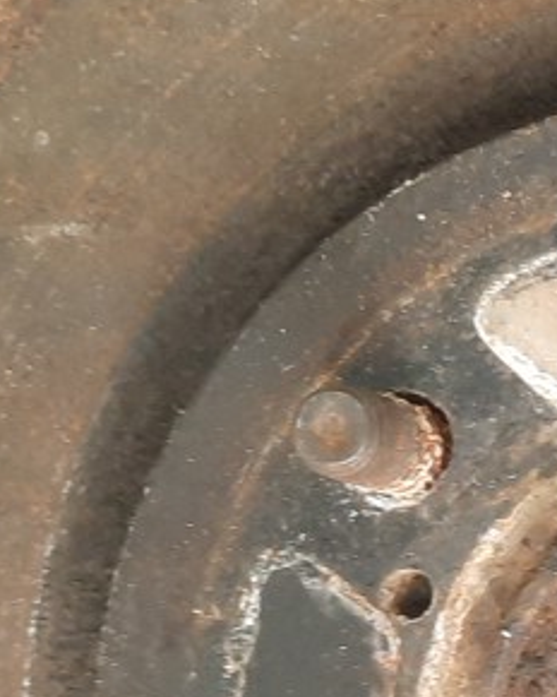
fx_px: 2493
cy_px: 704
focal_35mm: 121
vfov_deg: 15.6
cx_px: 1011
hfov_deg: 11.8
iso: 314
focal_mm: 4.6
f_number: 2
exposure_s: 1/33
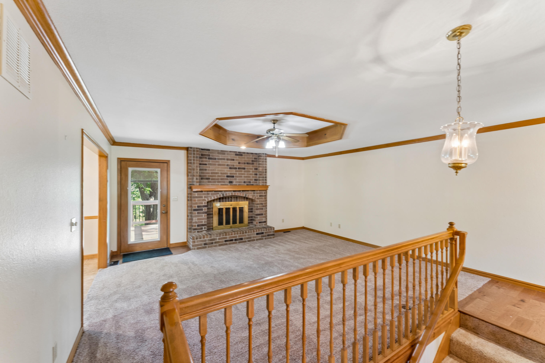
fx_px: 212
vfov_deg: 81.2
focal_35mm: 14
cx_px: 272
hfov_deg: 104.3
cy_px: 182
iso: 400
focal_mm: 14
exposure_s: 1
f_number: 14
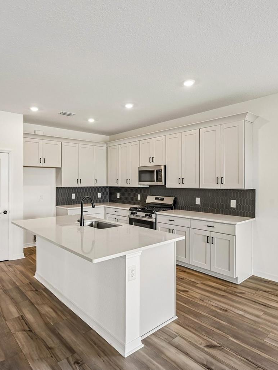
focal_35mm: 21
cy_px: 180
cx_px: 121
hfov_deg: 63.2
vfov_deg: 79.0
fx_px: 225
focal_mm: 14
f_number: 8
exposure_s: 1/40
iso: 400
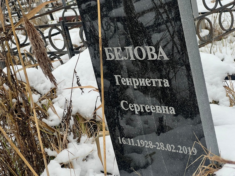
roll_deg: +12.1
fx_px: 523
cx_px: 118
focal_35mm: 77
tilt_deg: -15.0
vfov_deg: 19.1
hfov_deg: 25.3
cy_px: 88
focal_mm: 9
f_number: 2.8
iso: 64
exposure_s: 1/99
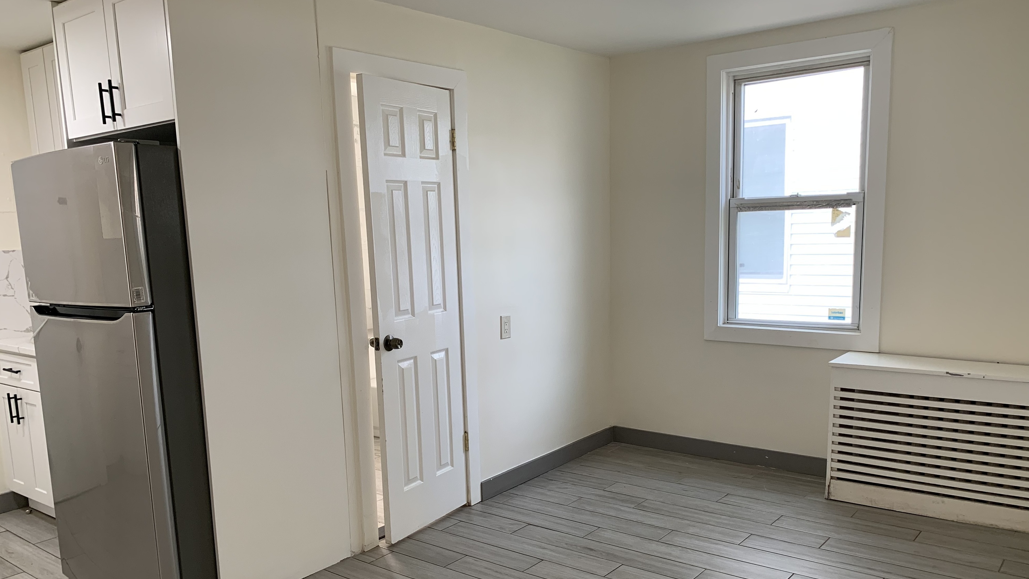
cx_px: 503
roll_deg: +1.8
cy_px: 364
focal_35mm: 29
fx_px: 791
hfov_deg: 66.1
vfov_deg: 39.9
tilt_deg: -10.5
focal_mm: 4.25
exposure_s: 1/60
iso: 80
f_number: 1.8
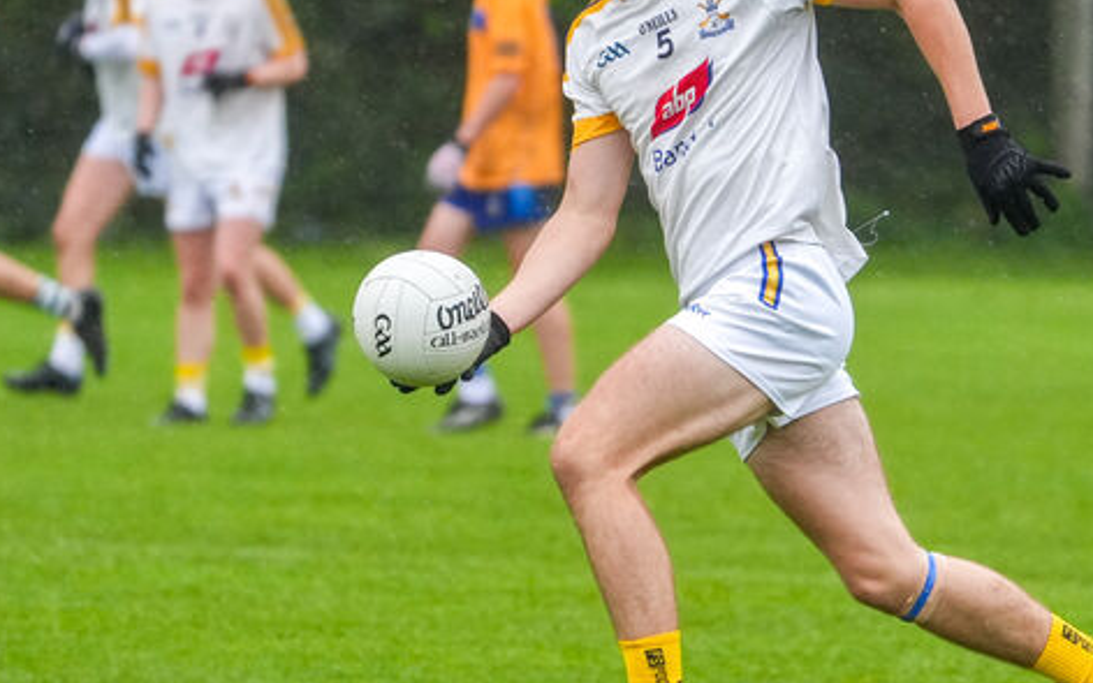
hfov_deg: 3.7
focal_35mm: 573
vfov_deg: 2.3
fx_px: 17068
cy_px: 247
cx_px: 748
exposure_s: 1/1000
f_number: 6.3
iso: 3200
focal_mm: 332
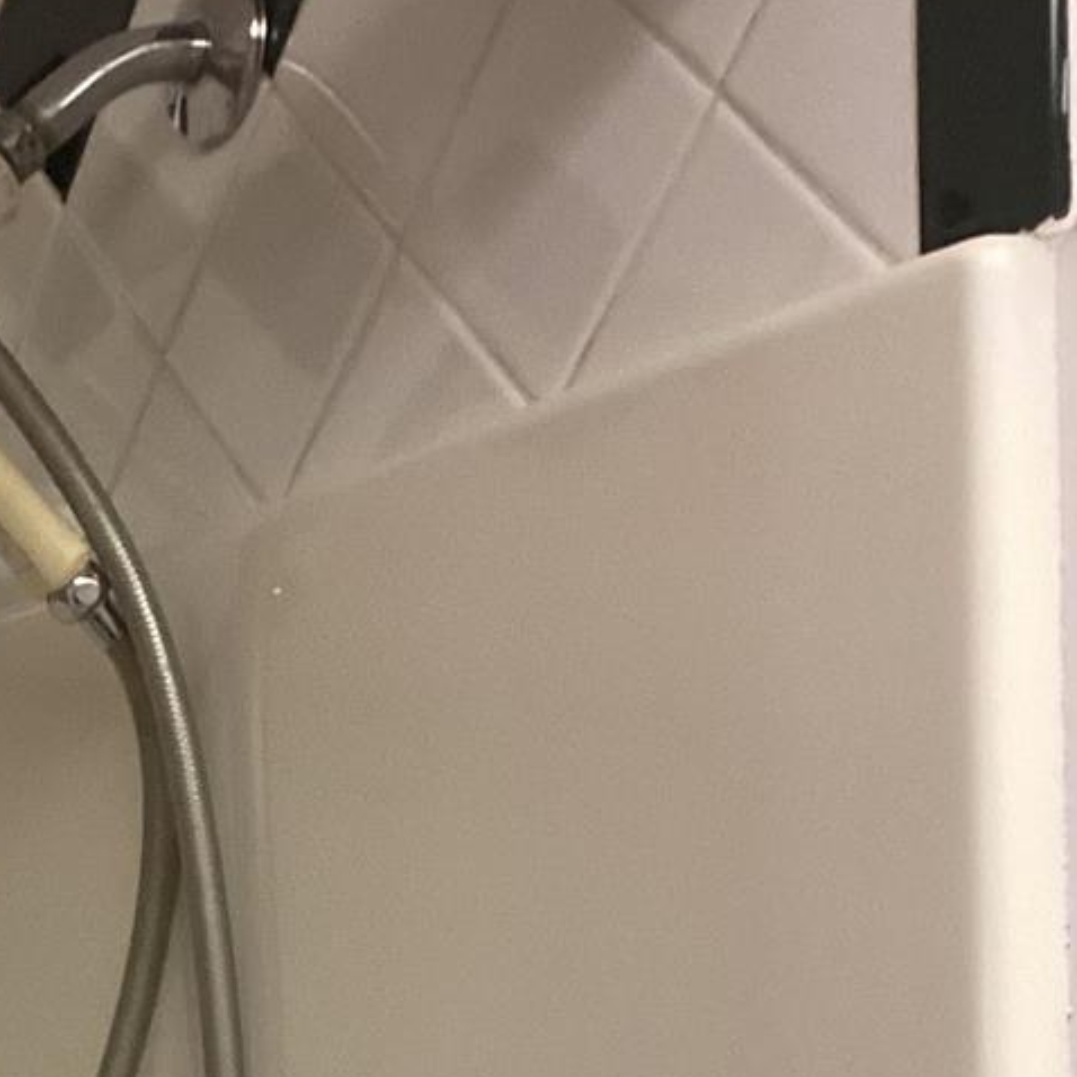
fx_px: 3098
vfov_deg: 19.1
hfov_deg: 19.0
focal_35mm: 88
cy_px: 1091
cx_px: -101
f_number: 2.4
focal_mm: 3.3
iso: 200
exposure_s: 1/60
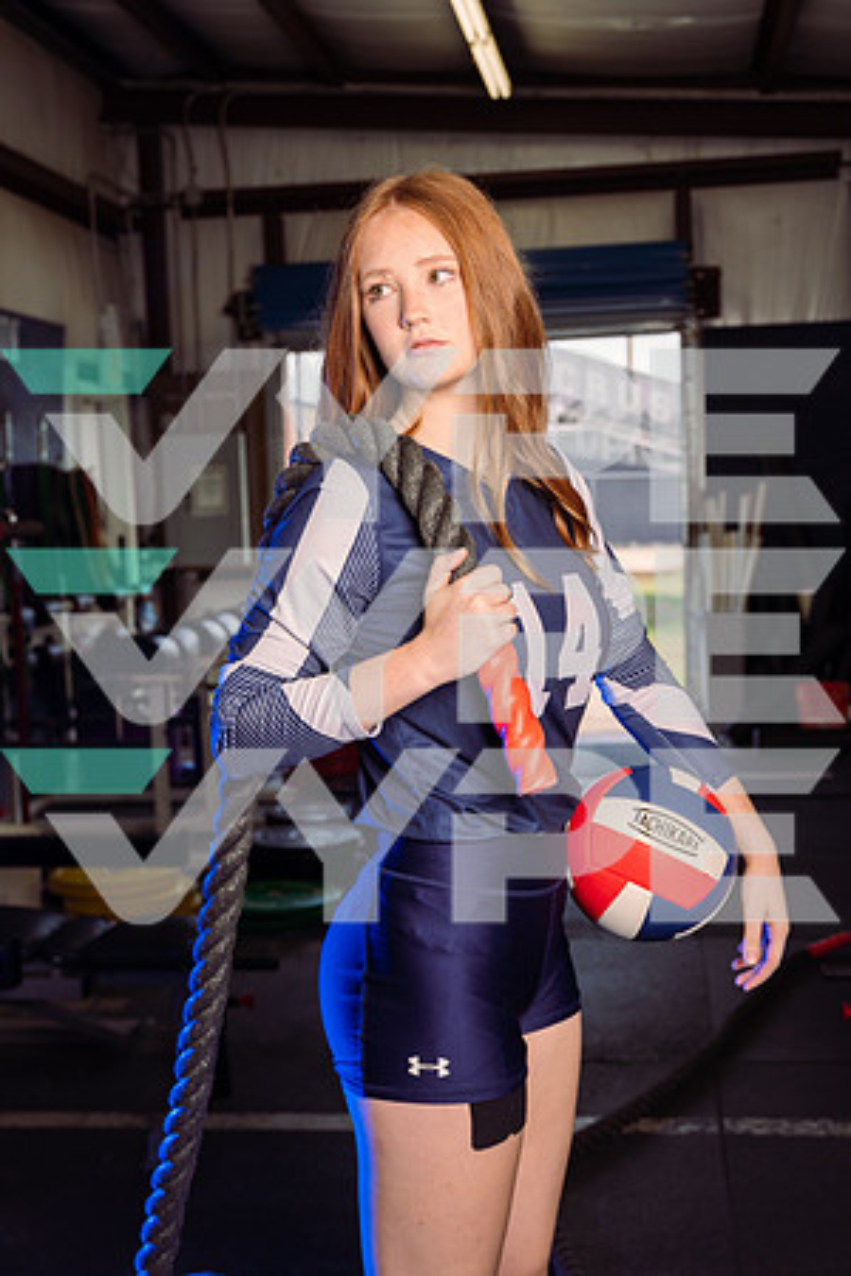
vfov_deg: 41.1
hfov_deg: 28.1
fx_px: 1702
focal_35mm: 48
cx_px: 426
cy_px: 638
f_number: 5
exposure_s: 1/250
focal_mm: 48
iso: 320
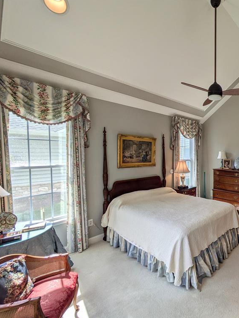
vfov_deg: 84.6
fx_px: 175
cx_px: 197
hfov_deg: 61.9
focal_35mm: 19
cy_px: 160
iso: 48
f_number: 2.2
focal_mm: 1.83
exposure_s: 1/289
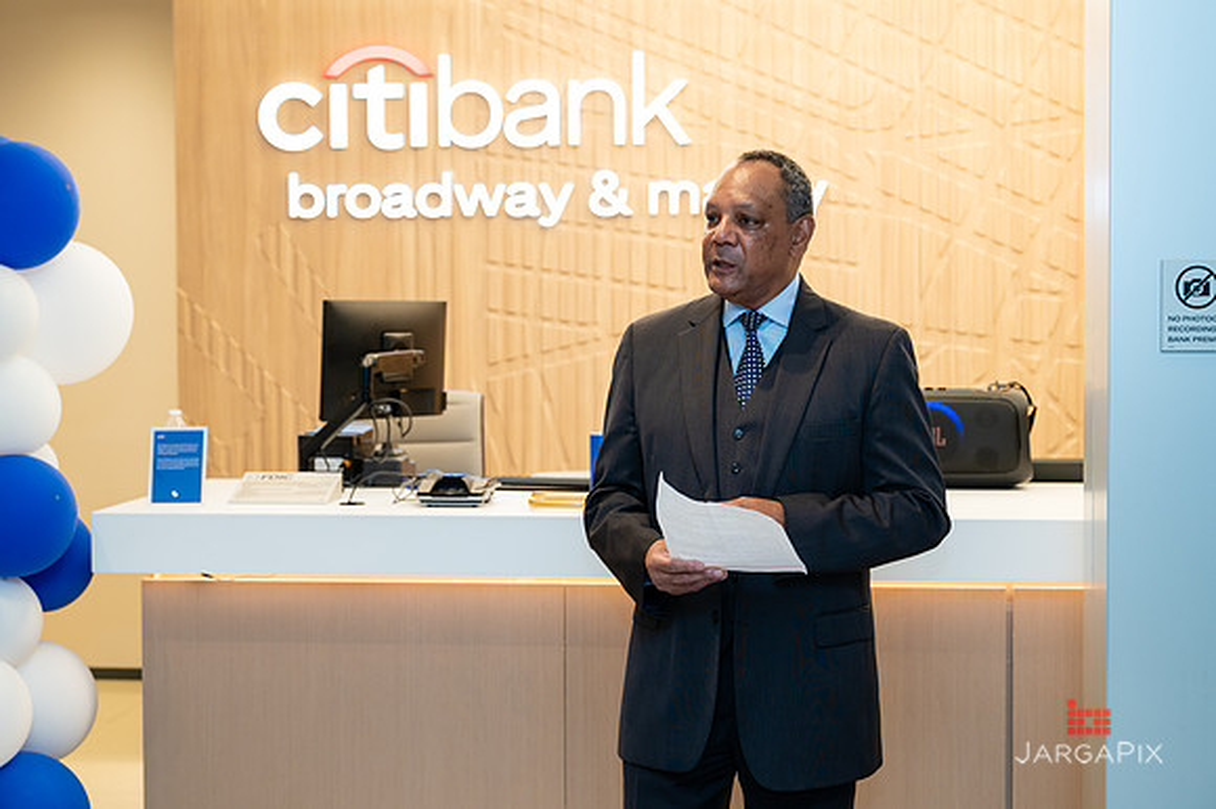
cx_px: 609
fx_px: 2202
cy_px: 384
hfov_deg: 30.9
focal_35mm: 65
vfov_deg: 20.8
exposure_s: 1/160
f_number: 4
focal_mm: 61
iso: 400
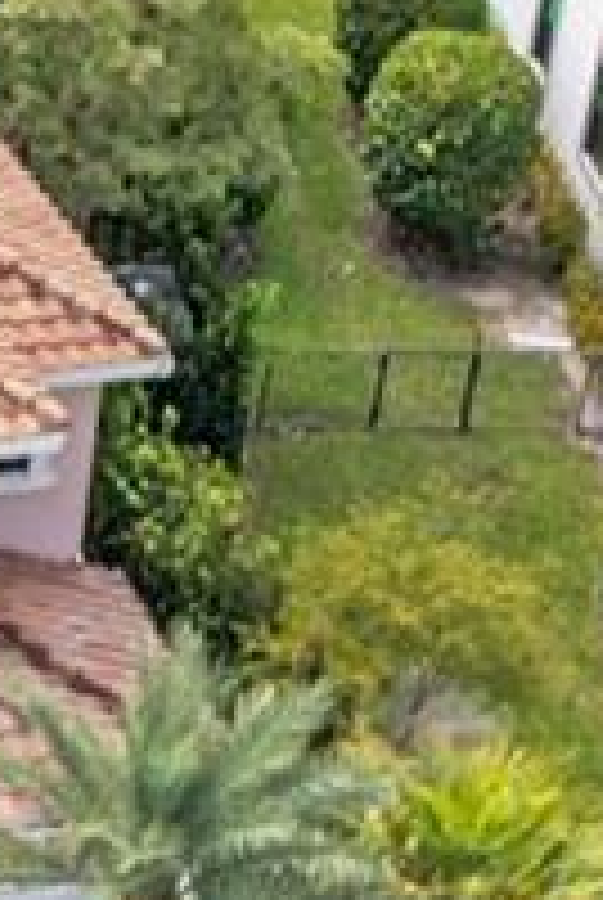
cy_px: 484
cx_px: -644
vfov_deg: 14.3
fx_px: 3580
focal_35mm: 143
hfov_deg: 9.0
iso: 100
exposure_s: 1/400
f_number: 2.8
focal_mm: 10.26
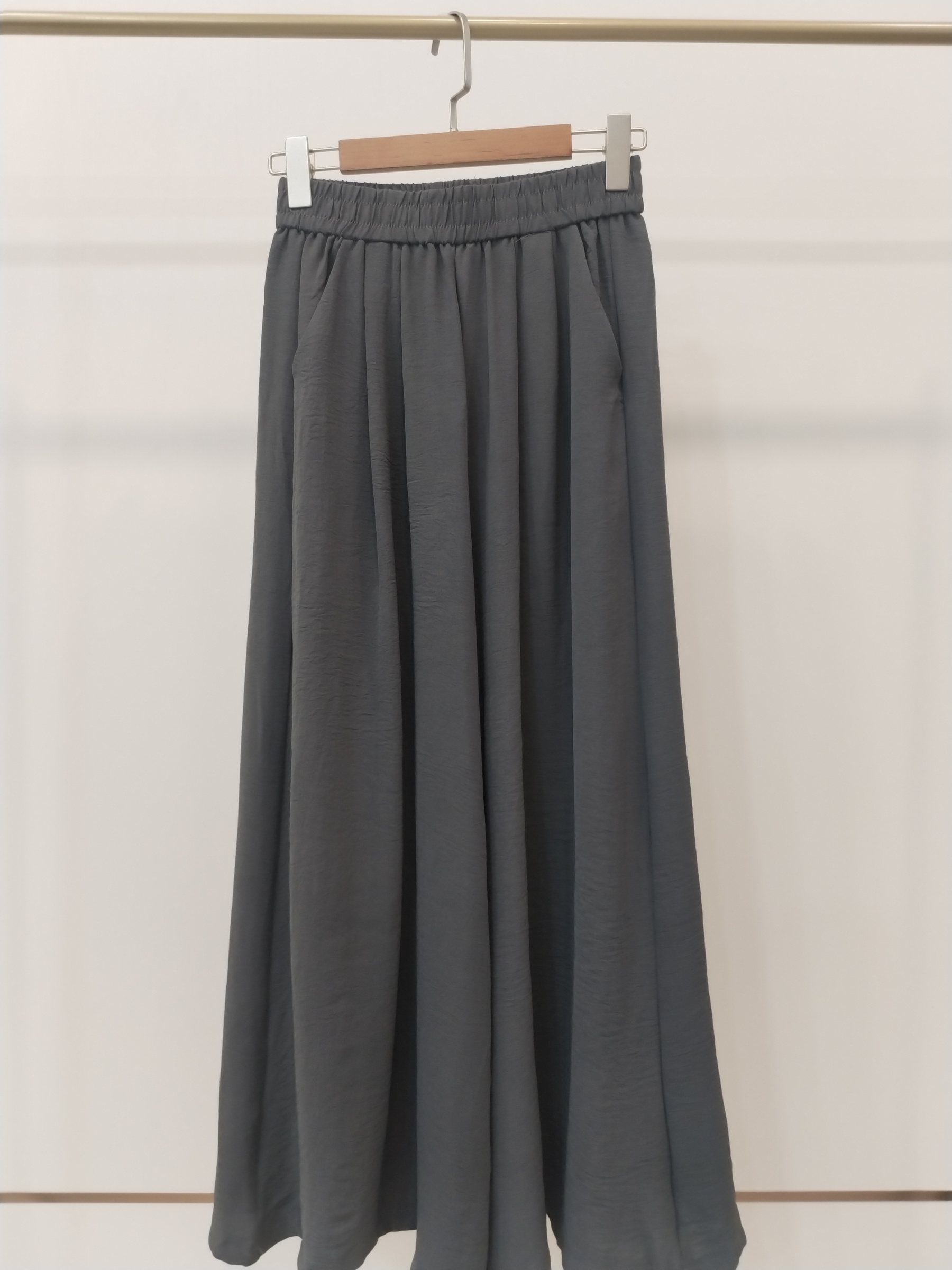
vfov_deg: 58.4
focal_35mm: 31
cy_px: 635
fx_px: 1137
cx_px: 476
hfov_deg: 45.4
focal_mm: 4.75
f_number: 1.8
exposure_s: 1/50
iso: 393
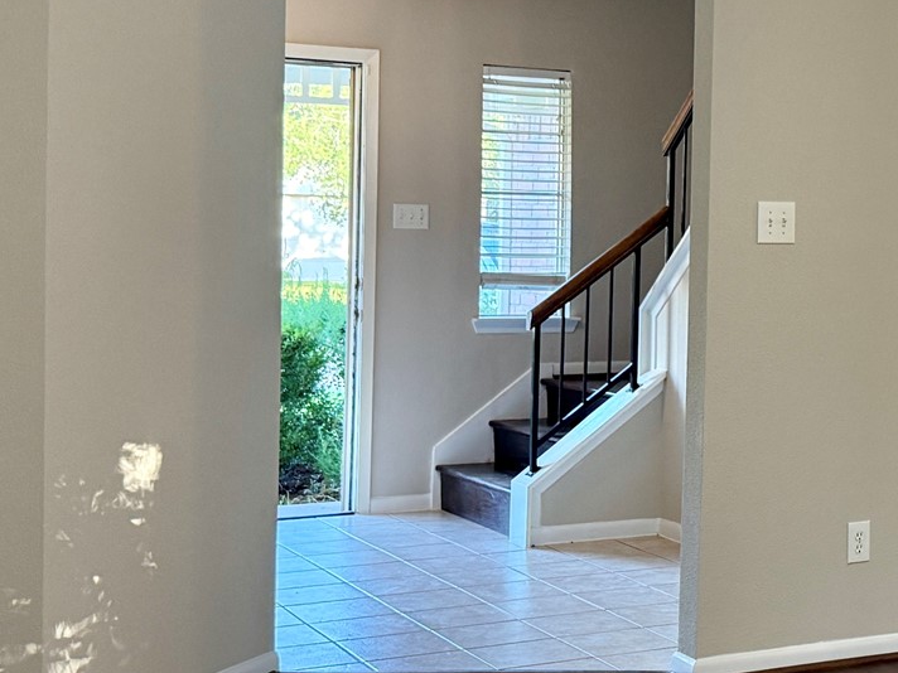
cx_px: 868
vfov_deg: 21.3
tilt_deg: -1.3
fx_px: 1790
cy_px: 271
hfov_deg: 26.8
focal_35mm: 69
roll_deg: -1.5
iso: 320
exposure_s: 1/120
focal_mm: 6.76
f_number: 1.78
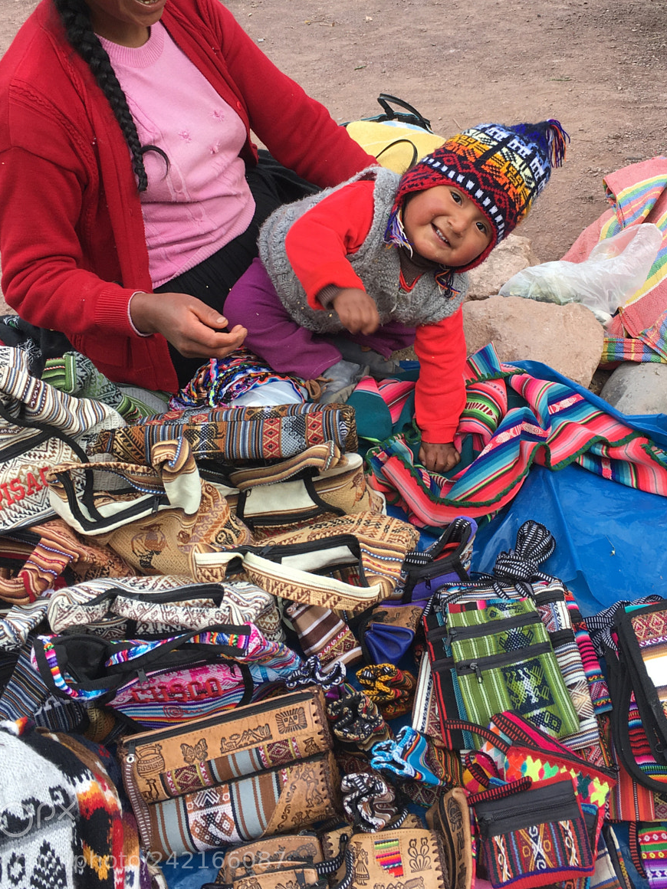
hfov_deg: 36.0
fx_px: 1028
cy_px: 307
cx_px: 345
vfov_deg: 46.2
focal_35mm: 40
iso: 25
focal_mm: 4.15
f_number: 2.2
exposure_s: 1/345
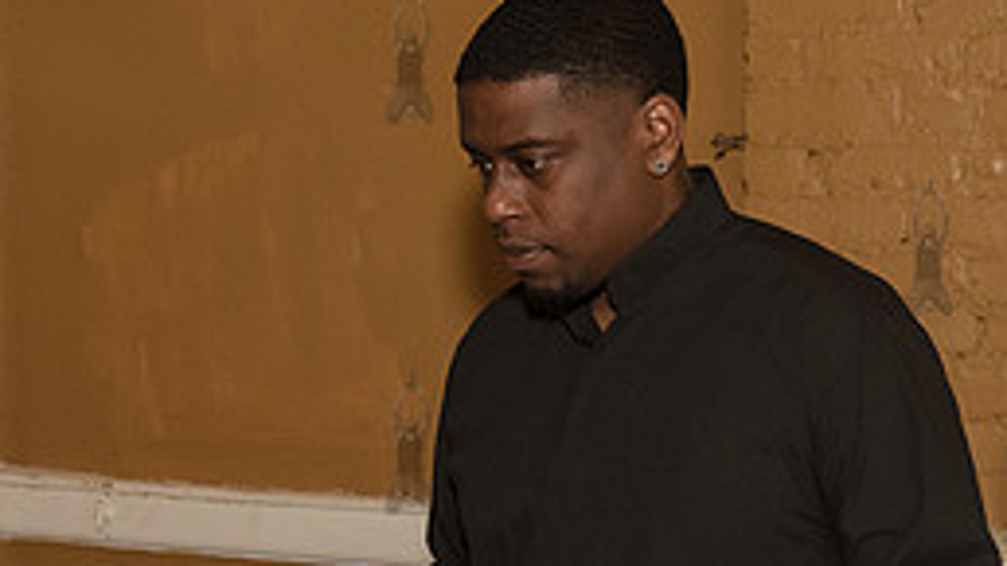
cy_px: 447
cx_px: 486
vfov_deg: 12.3
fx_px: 2616
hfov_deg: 21.8
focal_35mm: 98
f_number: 3.5
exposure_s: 1/320
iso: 2000
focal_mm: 34
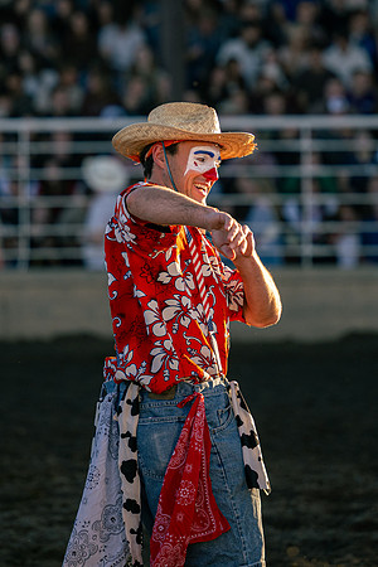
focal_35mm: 282
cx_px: 156
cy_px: 173
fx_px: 4443
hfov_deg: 4.9
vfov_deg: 7.3
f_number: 2.8
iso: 160
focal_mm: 135
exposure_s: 1/1000
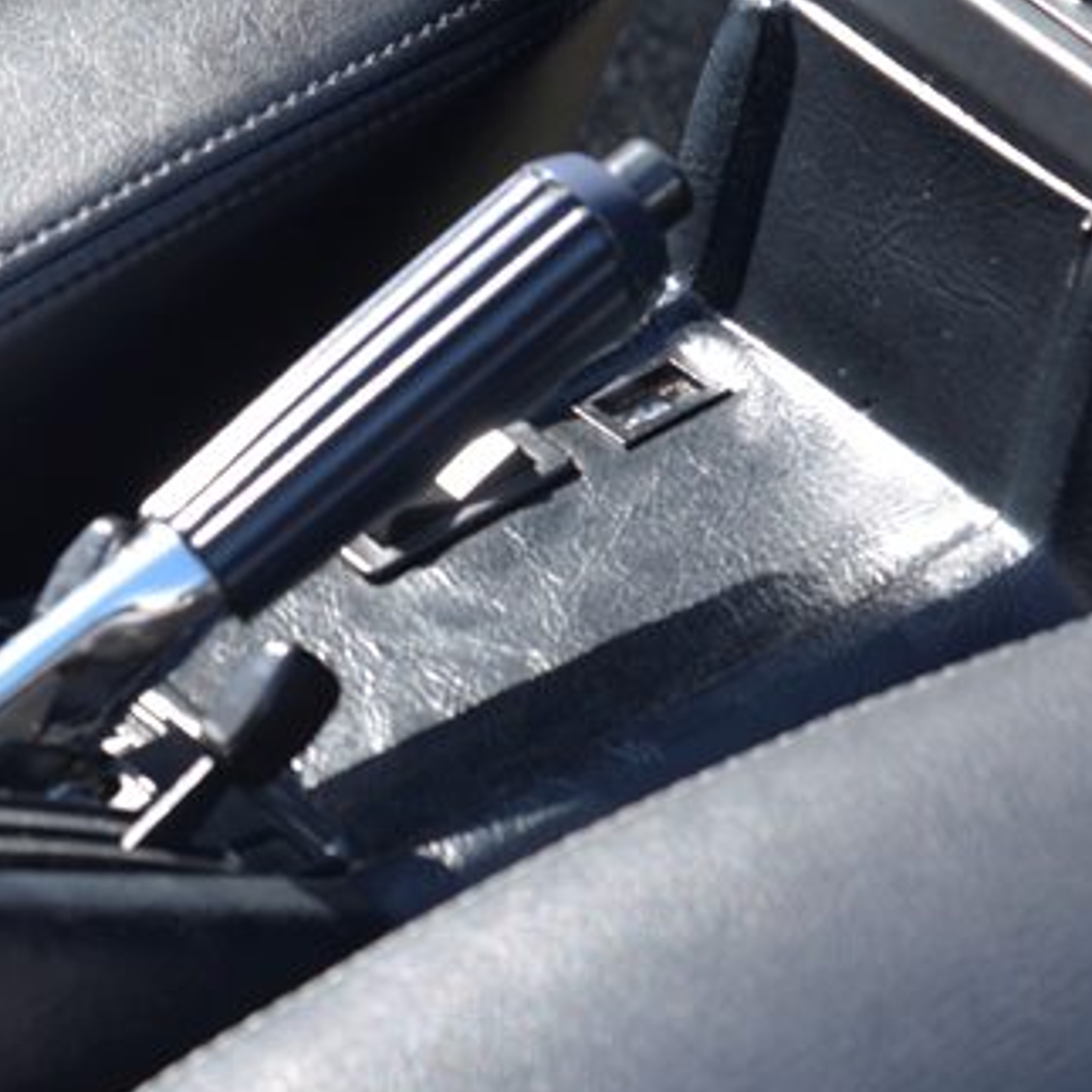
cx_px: -284
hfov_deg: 5.7
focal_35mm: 303
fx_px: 10814
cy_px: 314
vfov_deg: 5.8
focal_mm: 120
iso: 160
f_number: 7.1
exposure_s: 1/100
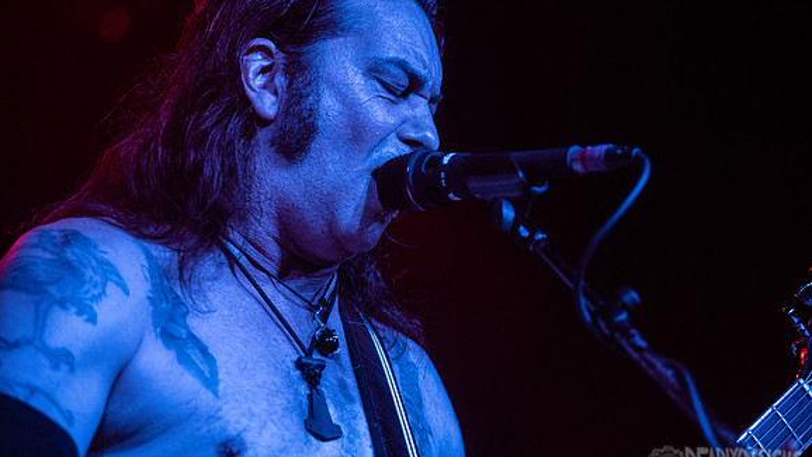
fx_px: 3057
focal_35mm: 142
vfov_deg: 8.5
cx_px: 406
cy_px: 224
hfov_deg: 15.1
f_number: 3.2
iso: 3200
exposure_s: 1/200
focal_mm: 135
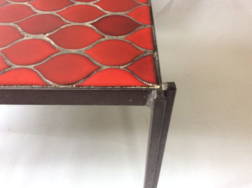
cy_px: 94
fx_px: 233
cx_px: 126
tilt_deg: -47.5
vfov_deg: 44.1
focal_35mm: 32
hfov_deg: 56.9
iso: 200
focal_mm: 3.3
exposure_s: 1/25
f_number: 2.4
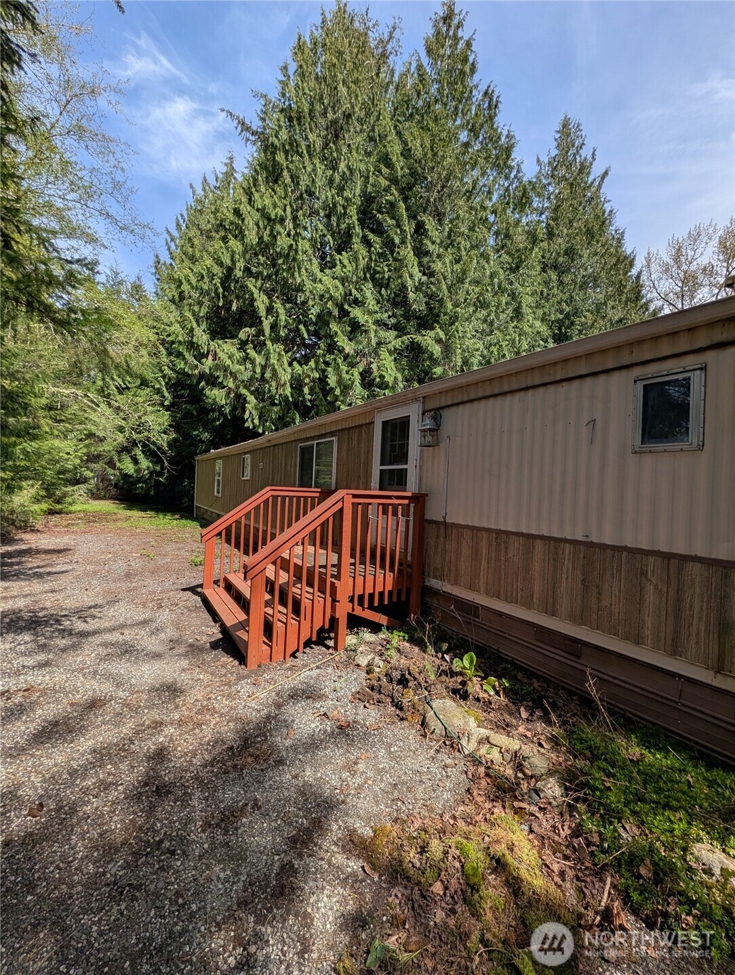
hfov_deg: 94.7
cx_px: 368
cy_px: 488
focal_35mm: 12
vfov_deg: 110.4
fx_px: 339
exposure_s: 1/2924
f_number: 1.7
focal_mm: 2.02
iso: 59
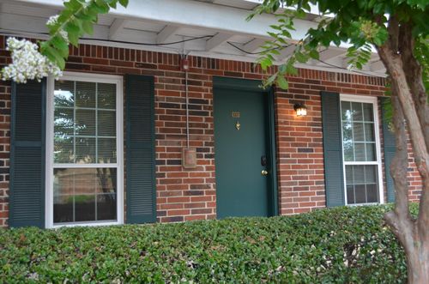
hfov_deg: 53.2
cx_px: 214
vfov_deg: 36.7
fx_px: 428
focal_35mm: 36
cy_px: 142
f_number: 4.5
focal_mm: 24
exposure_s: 1/80
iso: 400
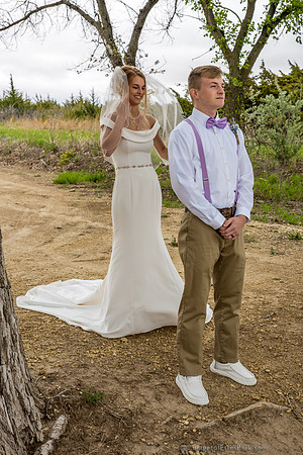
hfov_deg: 33.4
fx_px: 505
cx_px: 152
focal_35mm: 40
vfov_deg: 48.5
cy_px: 228
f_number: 8
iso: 100
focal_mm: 40
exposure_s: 1/100
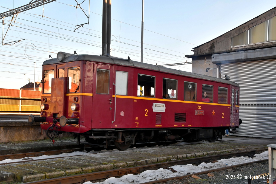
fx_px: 322
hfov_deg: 46.4
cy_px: 92
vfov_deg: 31.9
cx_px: 138
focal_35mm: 42
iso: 800
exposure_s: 1/160
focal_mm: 28
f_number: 11
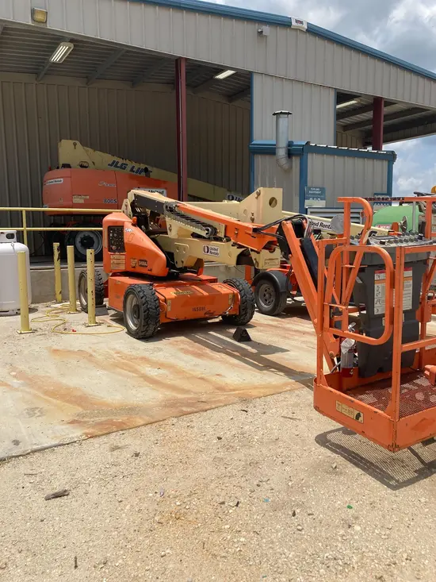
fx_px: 470
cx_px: 218
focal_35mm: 28
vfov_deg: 63.4
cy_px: 291
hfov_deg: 49.8
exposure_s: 1/3745
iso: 25
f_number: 1.8
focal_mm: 3.99
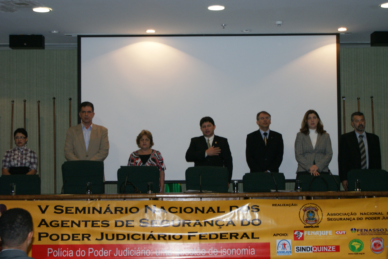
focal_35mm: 68
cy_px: 130
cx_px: 194
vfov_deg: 20.2
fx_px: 728
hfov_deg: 29.8
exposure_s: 1/80
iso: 400
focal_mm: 45
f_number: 5.6
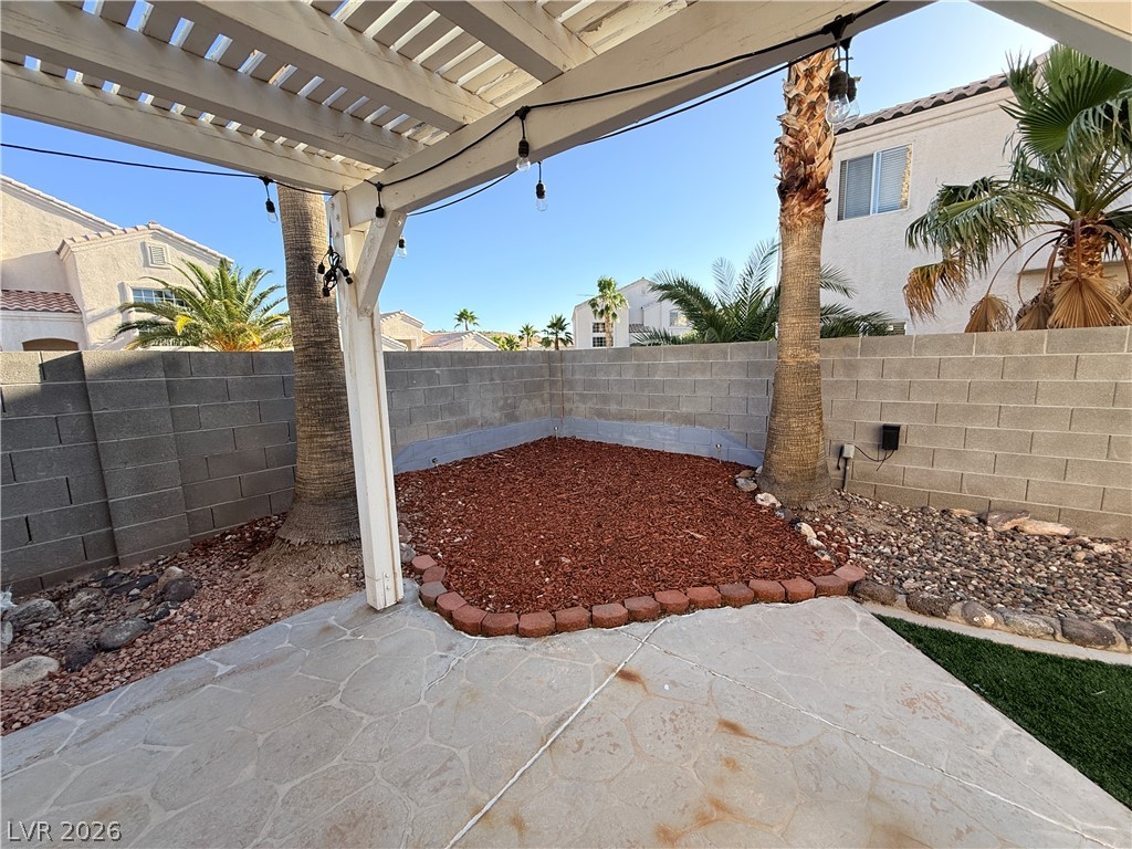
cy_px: 424
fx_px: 458
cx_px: 566
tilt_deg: -7.8
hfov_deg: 102.1
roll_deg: +1.8
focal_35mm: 14
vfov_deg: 85.7
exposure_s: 1/590
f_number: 2.2
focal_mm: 2.22
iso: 64
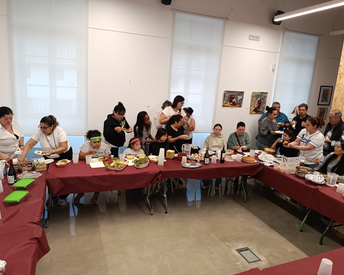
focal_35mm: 26
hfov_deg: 66.0
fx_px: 265
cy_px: 134
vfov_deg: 54.9
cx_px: 171
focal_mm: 6.14
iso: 771
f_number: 1.65
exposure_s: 1/100
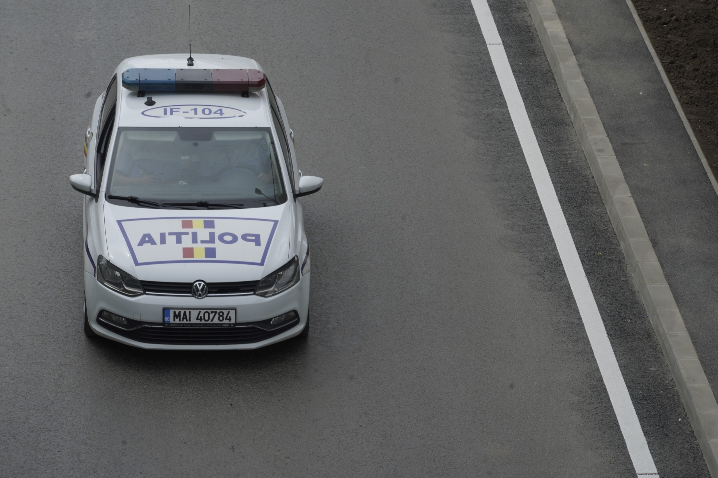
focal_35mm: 200
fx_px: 3989
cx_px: 359
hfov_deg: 10.3
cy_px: 239
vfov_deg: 6.9
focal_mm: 200
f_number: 13
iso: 640
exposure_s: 1/500
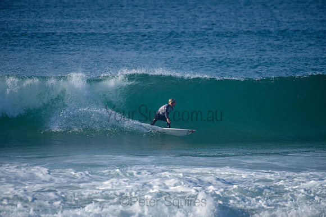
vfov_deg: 2.7
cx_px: 163
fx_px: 4663
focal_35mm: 515
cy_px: 108
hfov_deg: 4.0
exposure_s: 1/2000
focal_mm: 500
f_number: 5.6
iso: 280
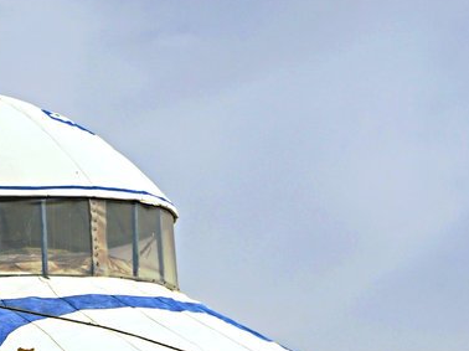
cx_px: -120
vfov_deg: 6.3
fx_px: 3155
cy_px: 612
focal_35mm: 233
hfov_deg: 8.4
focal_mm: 61
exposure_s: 1/125
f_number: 14
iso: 100
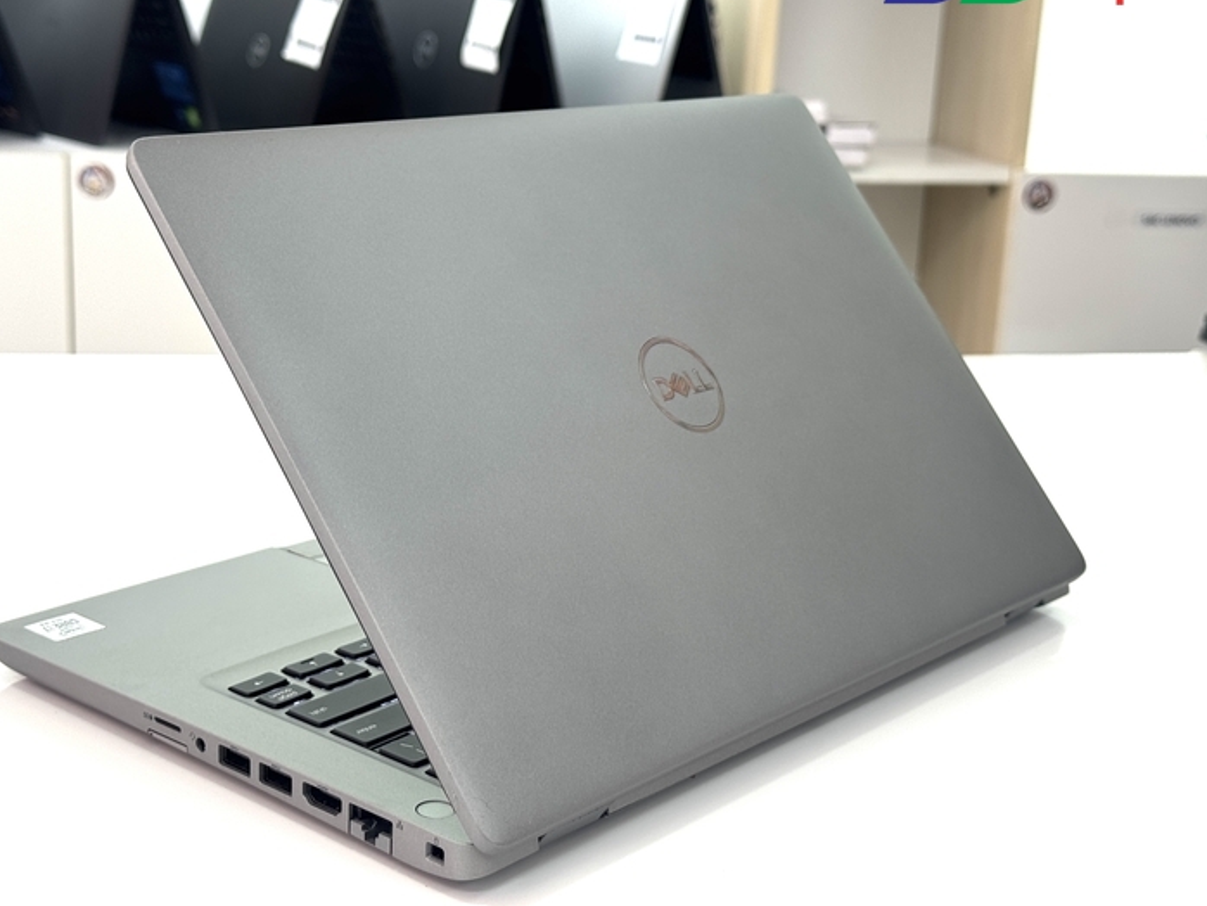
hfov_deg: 34.9
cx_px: 553
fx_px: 1918
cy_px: 432
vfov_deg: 26.6
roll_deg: -1.9
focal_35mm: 55
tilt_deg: -15.4
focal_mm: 6.76
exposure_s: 1/121
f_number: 1.78
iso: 64
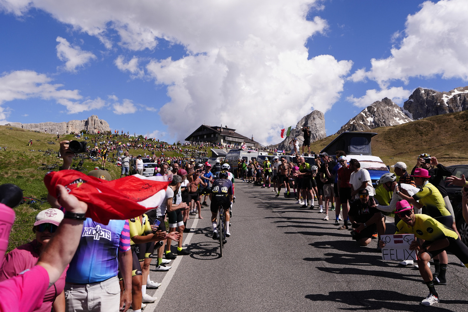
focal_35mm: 33
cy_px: 156
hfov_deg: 57.2
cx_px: 234
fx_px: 429
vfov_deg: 39.9
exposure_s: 1/5000
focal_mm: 33
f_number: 4.5
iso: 400
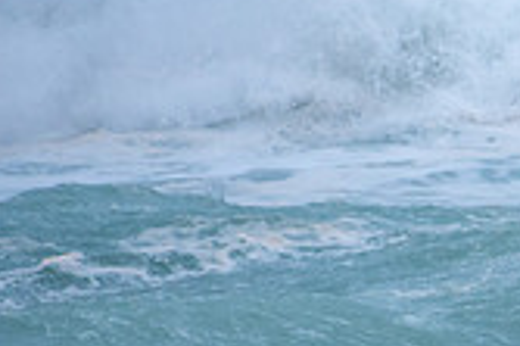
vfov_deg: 0.5
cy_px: 307
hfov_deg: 0.8
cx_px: 891
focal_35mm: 2612
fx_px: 37691
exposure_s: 1/640
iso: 360
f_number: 5.6
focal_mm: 500
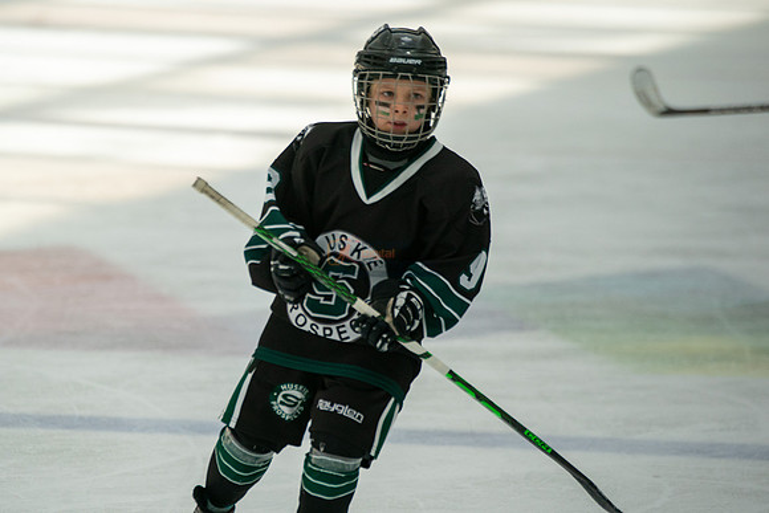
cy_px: 311
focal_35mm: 387
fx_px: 8268
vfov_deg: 3.6
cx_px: 273
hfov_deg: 5.3
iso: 1600
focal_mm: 300
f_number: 3.5
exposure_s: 1/4000
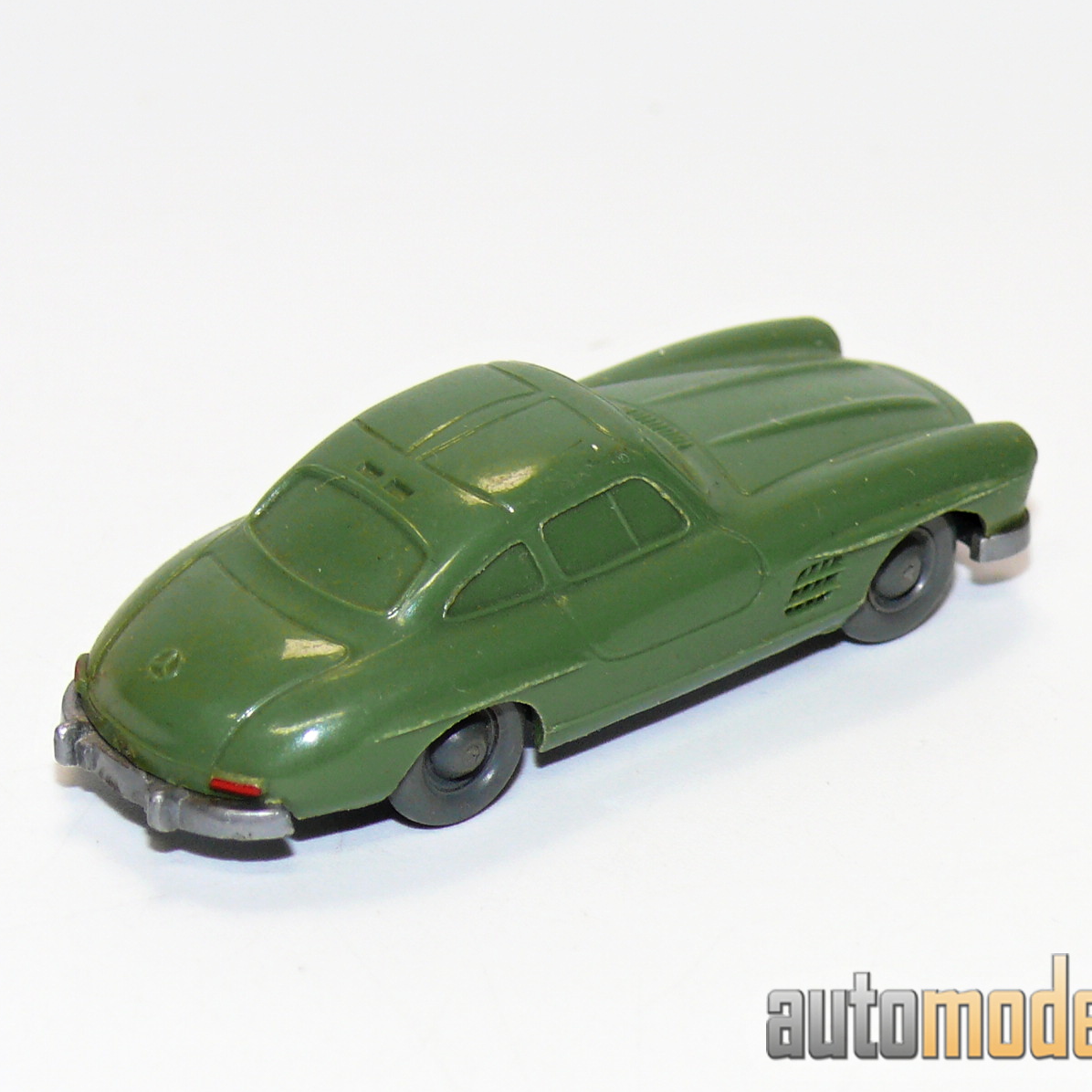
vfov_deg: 10.0
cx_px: 556
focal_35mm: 175
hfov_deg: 10.0
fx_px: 6246
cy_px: 546
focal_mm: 17.5
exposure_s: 1/30
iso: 100
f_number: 4
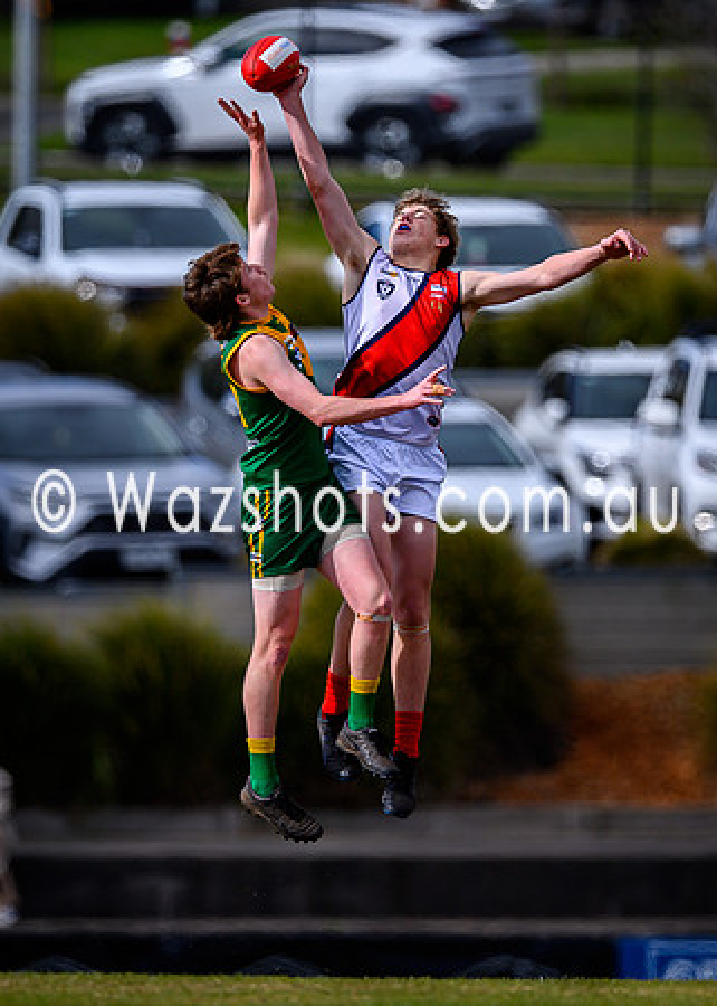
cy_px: 420
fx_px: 25248
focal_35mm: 885
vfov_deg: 2.3
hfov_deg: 1.6
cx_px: 358
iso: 160
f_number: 4
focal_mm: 500
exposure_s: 1/2000
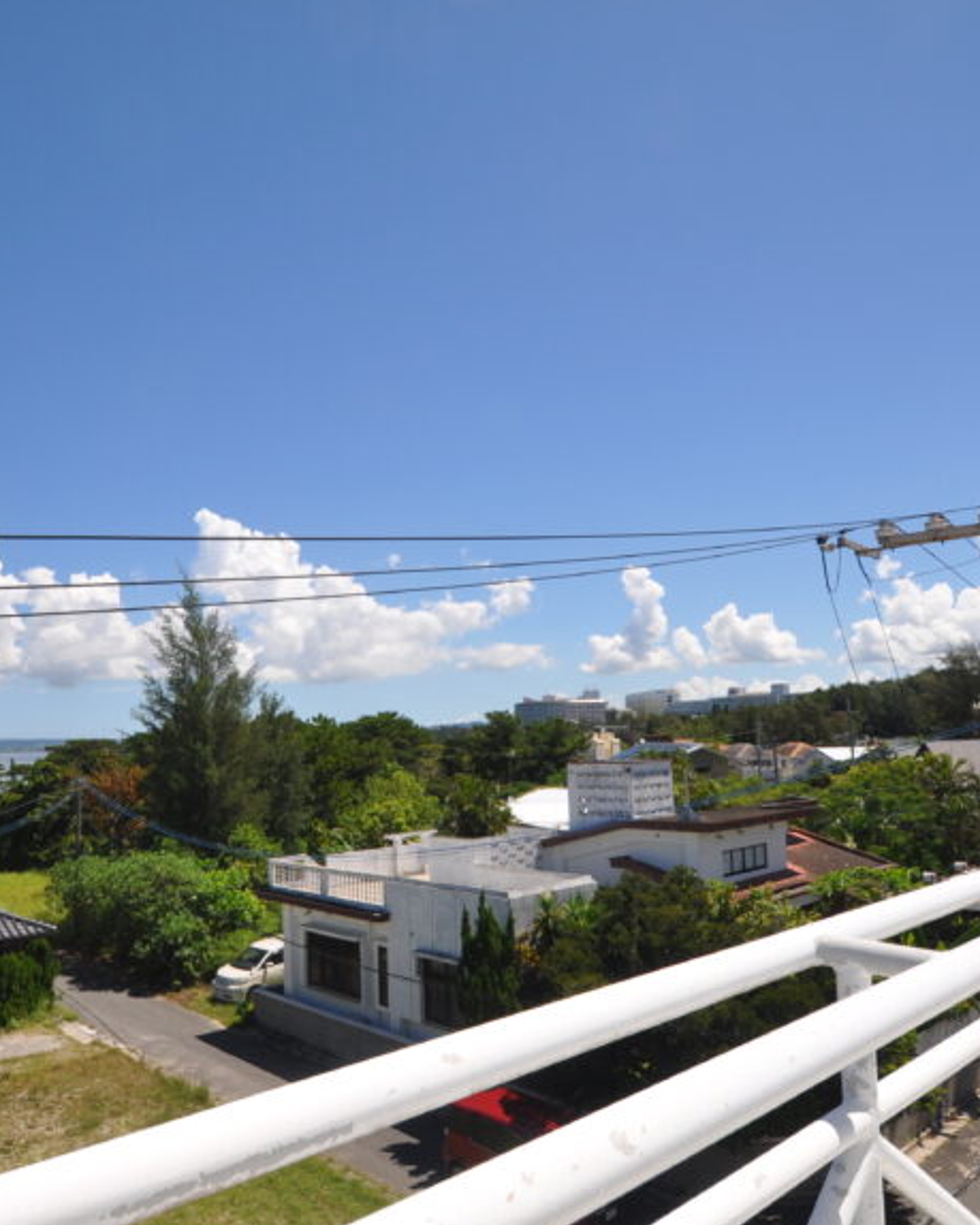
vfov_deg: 67.3
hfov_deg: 55.8
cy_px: 615
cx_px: 408
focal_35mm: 25
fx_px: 920
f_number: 10
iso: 200
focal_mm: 11.5
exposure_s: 1/400
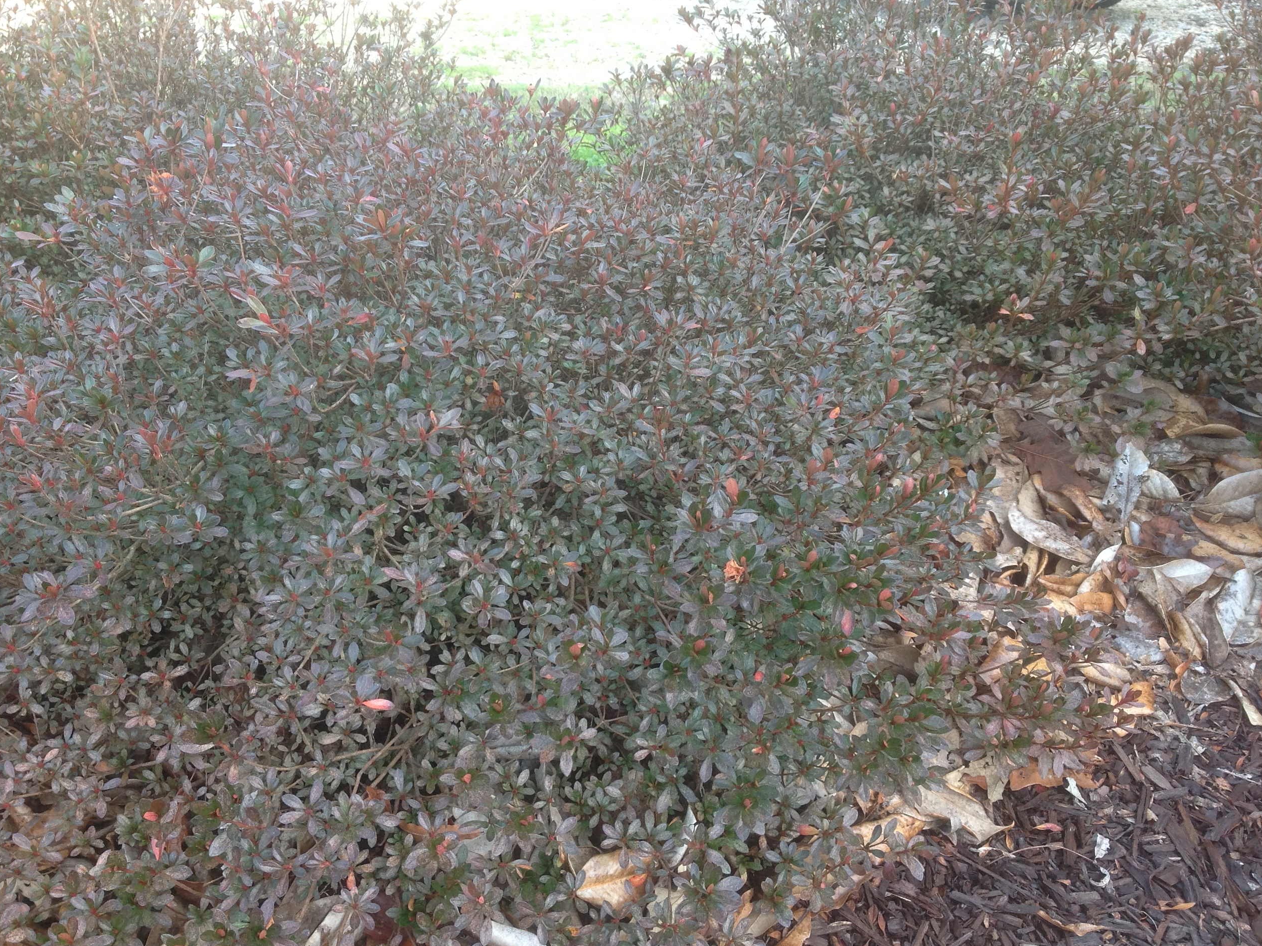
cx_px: 624
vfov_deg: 39.7
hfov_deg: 51.4
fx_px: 1312
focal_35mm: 36
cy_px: 482
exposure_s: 1/120
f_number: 2.4
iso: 80
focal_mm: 4.28
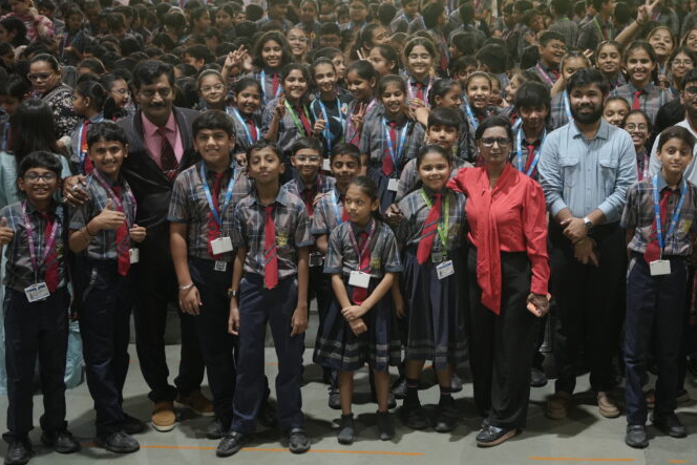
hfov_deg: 36.4
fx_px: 1046
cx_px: 476
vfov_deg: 25.1
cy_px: 204
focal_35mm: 54
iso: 1250
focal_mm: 35
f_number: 2.8
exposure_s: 1/100
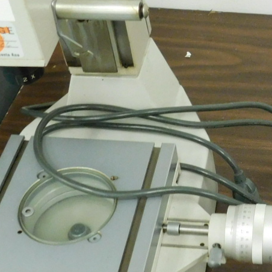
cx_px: 263
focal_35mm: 72
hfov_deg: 23.1
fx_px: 640
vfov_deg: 23.9
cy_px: 165
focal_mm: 4
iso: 360
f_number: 3
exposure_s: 1/30
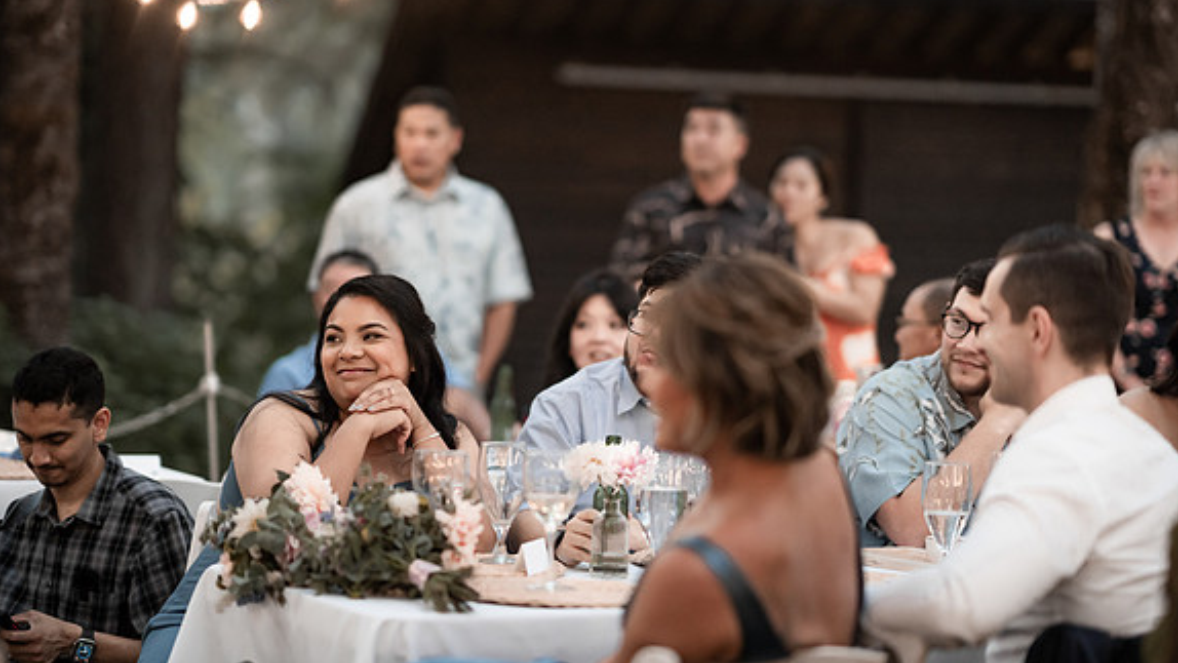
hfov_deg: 23.7
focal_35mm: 90
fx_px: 2811
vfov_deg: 13.4
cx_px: 589
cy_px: 354
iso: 1600
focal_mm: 85
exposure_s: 1/400
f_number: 1.4
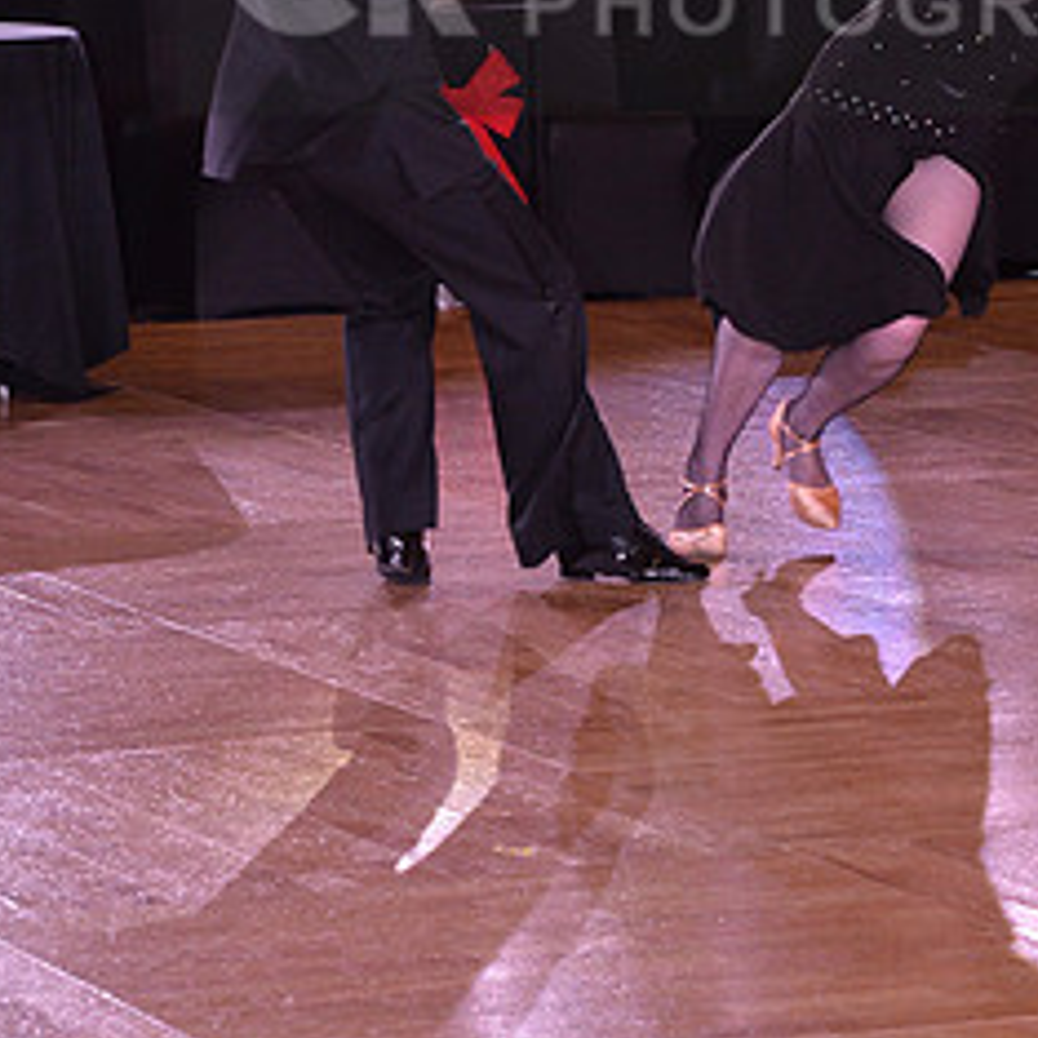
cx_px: 792
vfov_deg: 8.4
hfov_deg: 8.5
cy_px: -31
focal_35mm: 206
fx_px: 6989
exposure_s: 1/250
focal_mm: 98
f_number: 7.1
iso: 2000
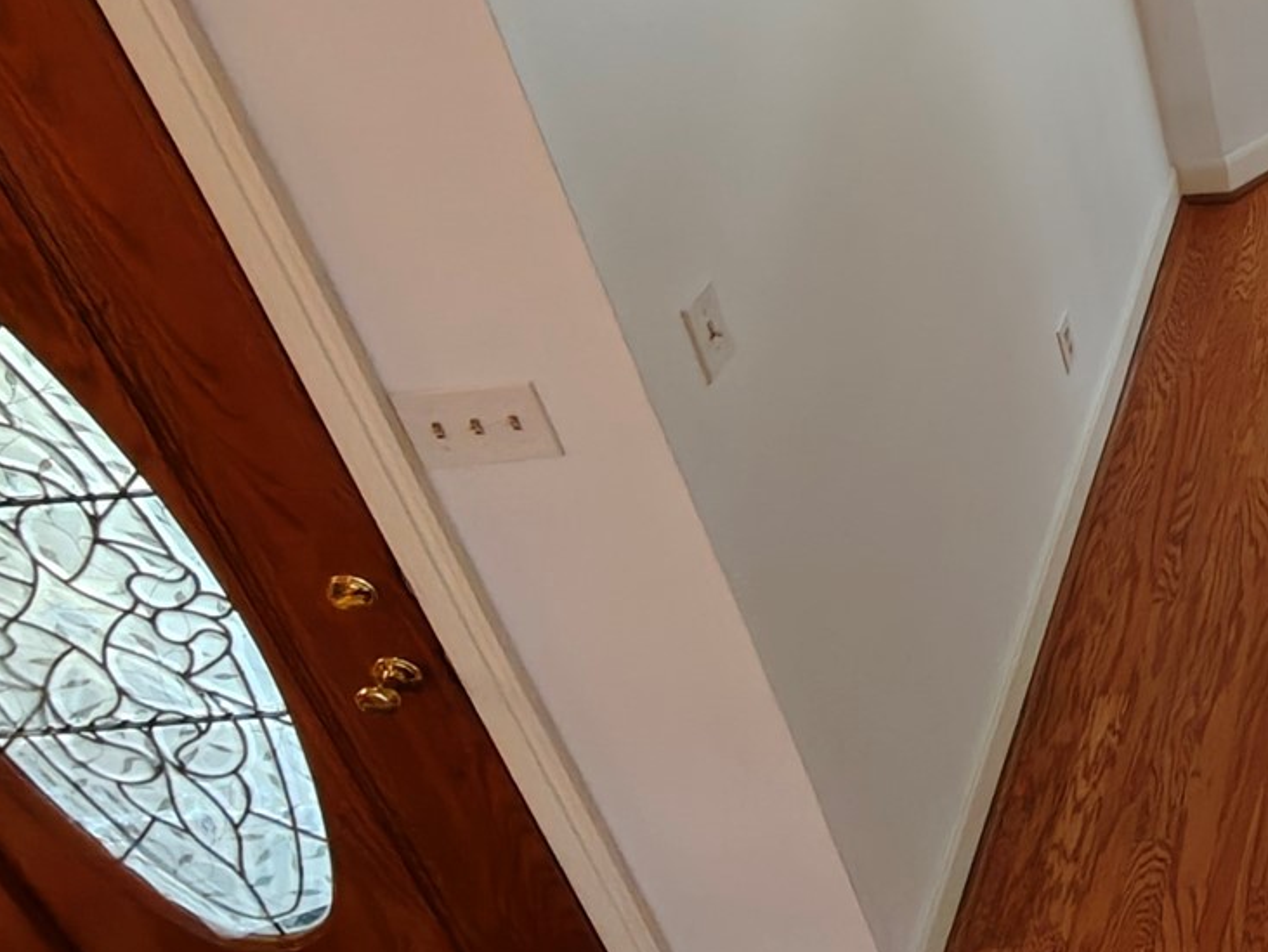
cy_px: 45
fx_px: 1539
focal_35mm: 42
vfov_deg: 32.2
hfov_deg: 32.8
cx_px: 1663
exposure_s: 1/120
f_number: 2
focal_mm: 2.3
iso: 1000
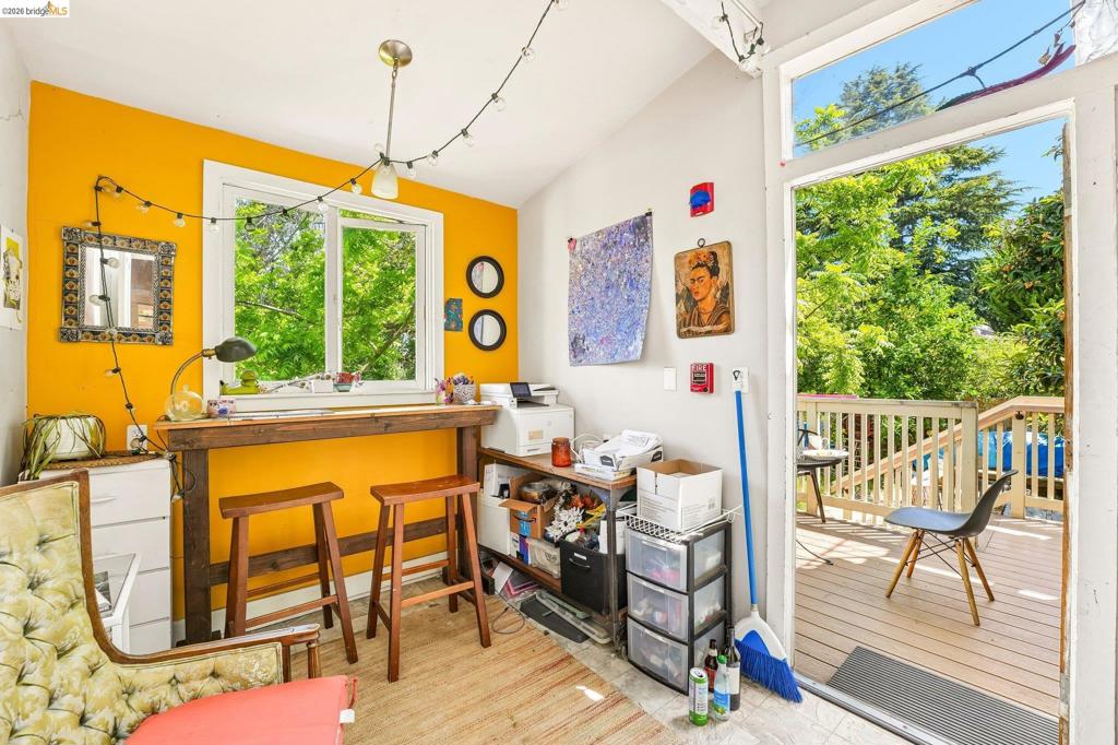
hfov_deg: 104.3
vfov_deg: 81.2
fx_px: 435
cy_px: 372
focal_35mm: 14
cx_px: 559
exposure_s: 1/50
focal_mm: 14
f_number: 8
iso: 640
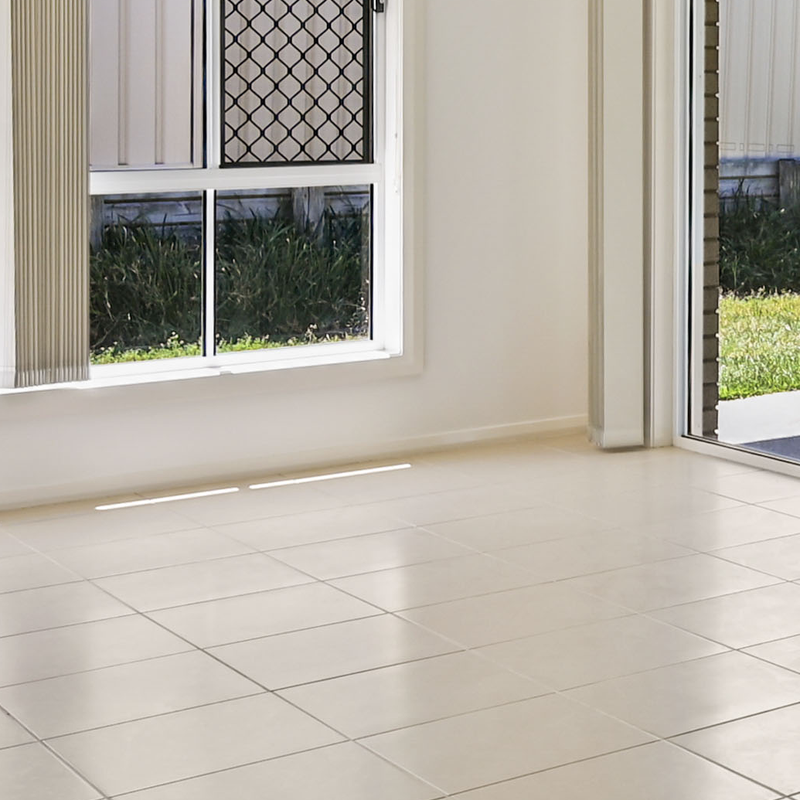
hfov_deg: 21.1
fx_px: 1804
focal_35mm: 69
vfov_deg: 24.7
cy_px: 201
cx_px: 1208
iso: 100
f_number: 4
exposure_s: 1/25
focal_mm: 14
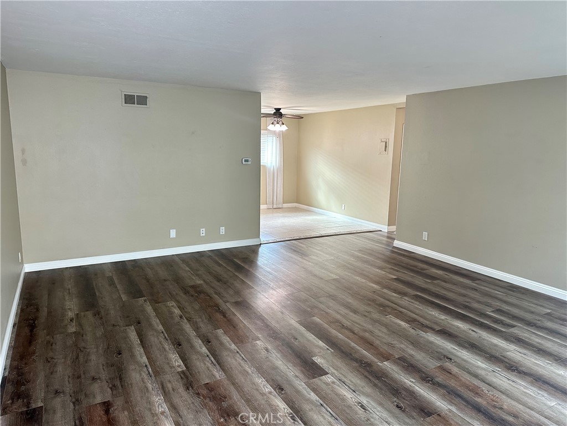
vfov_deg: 56.8
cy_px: 213
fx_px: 393
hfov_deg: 71.6
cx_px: 284
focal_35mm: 24
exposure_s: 1/60
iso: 200
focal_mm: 6.86
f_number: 1.78
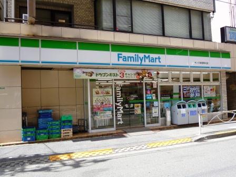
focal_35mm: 31
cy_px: 88
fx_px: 211
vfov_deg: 45.4
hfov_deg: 58.4
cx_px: 118
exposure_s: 1/320
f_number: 2.8
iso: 100
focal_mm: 5.6
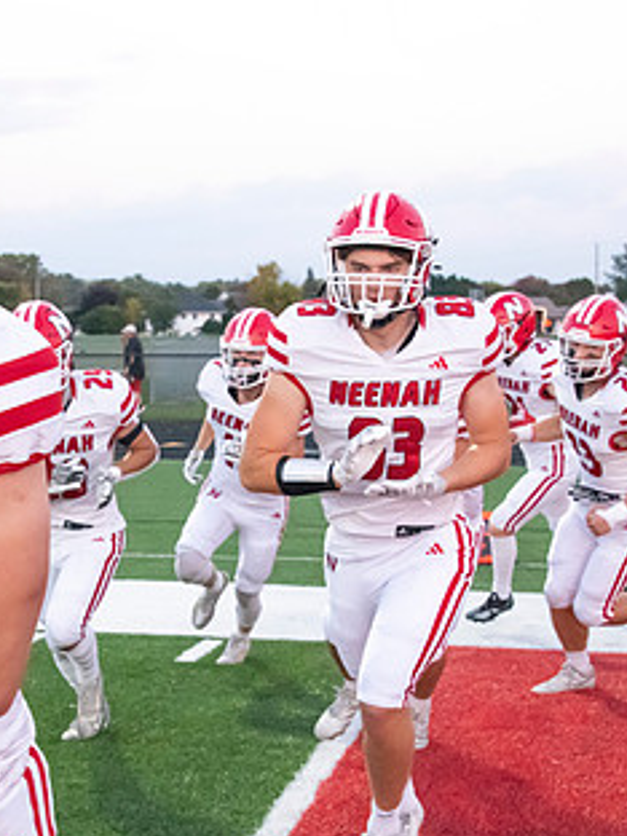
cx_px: 204
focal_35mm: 75
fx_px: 1811
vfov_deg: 25.9
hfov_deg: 19.6
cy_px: 513
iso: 10000
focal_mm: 42
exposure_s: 1/800
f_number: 7.1
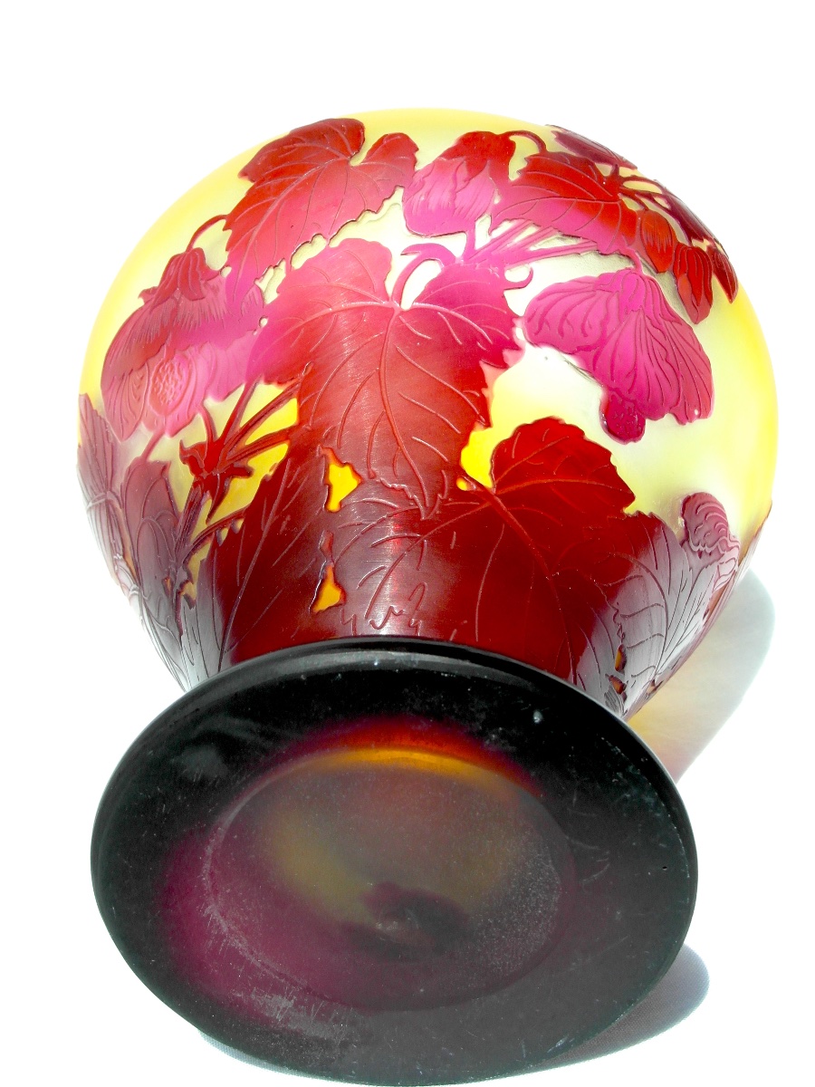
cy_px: 544
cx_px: 408
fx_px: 1287
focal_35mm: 41
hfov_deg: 35.1
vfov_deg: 45.8
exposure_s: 1/250
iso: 80
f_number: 4
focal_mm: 6.8
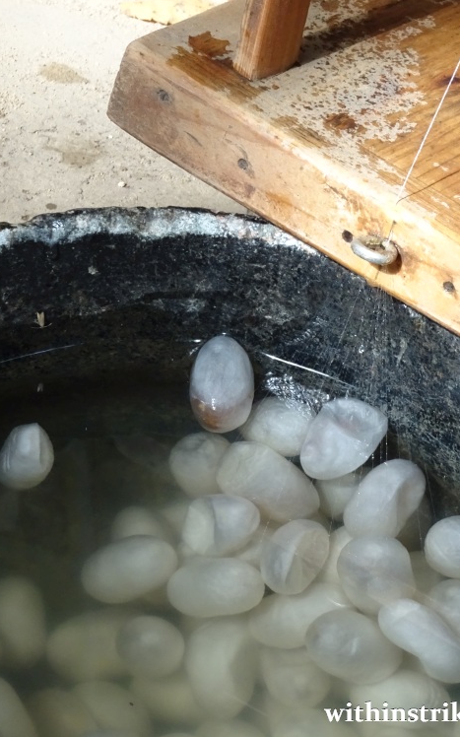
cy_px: 368
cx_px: 337
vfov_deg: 11.6
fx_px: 3613
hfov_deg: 7.3
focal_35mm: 180
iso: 800
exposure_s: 1/160
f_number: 5.6
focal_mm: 21.66
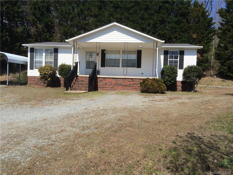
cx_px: 116
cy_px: 88
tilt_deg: -1.9
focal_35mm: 29
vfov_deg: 48.2
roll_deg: -0.7
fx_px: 195
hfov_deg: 61.7
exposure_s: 1/2160
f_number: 2.2
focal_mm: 4.15
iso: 32
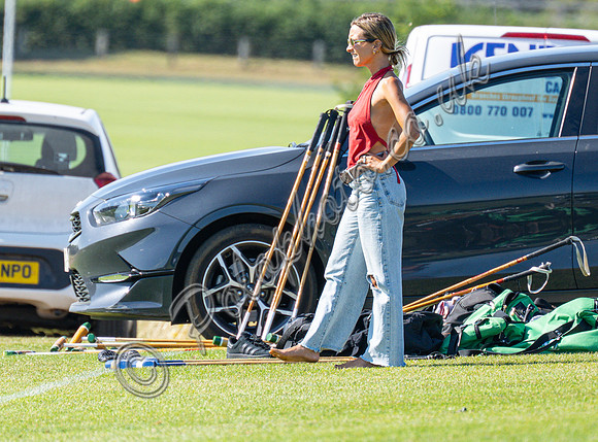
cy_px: 253
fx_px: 18015
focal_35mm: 1048
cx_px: 305
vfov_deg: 1.4
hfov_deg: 1.9
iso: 200
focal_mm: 400
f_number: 5.6
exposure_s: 1/500
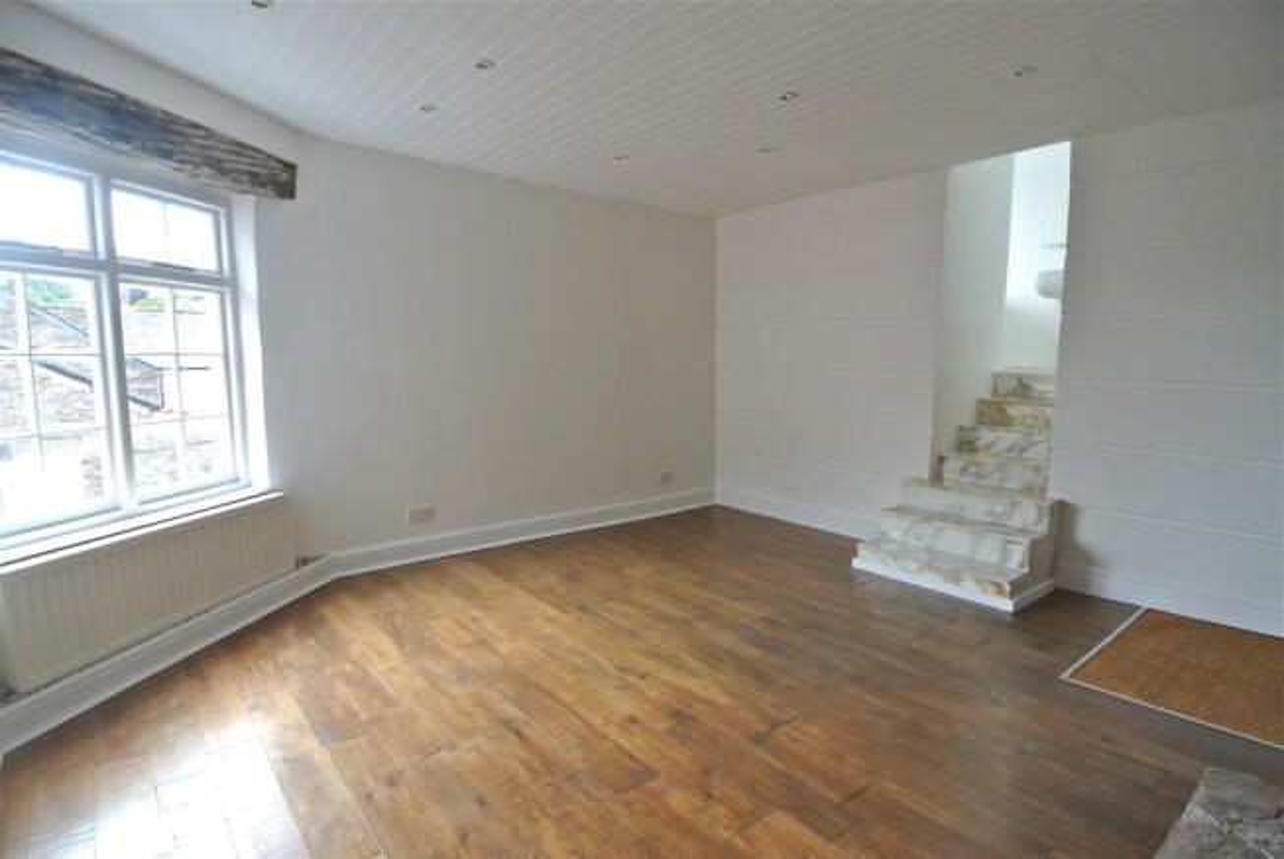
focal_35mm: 18
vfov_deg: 67.5
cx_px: 642
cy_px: 430
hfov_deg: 89.9
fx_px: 643
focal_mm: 6.7
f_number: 3.5
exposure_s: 1/100
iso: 200
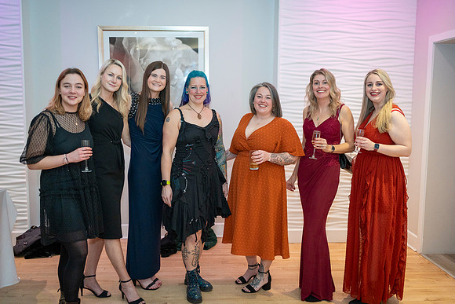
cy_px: 152
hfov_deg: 54.4
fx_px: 442
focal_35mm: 35
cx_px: 228
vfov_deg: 37.9
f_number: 2
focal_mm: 35
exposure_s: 1/80
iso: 1250
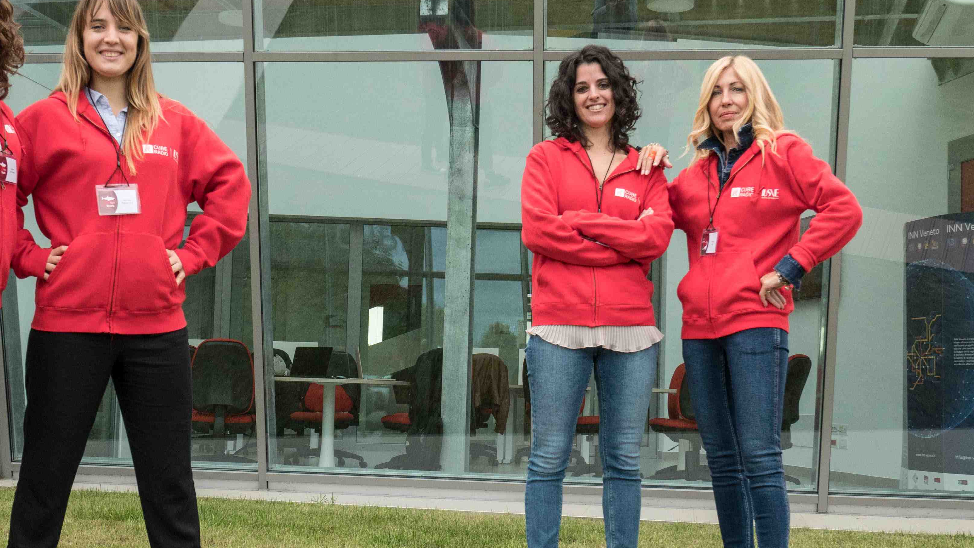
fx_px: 1369
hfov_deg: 39.1
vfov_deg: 22.6
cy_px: 305
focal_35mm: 53
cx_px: 409
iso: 200
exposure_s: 1/160
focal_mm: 17
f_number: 5.6
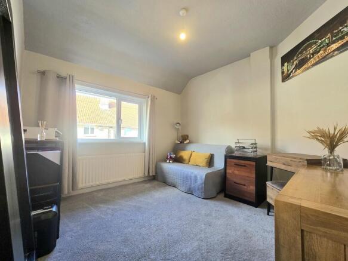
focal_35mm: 13
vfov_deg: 89.9
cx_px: 174
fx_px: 131
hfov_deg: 106.2
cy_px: 130
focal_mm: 2.2
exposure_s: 1/50.3
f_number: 2.2
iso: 100
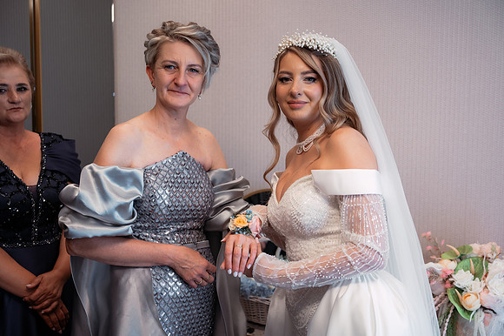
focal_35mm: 40
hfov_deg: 48.5
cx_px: 252
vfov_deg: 33.4
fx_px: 560
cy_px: 168
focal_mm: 40
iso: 640
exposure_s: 1/250
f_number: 2.8
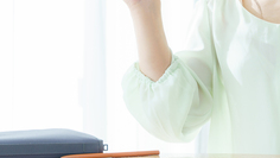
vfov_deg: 9.2
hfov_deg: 16.4
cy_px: -50
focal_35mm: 130
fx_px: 966
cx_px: 230
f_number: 4
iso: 160
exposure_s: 1/200
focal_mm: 45.7
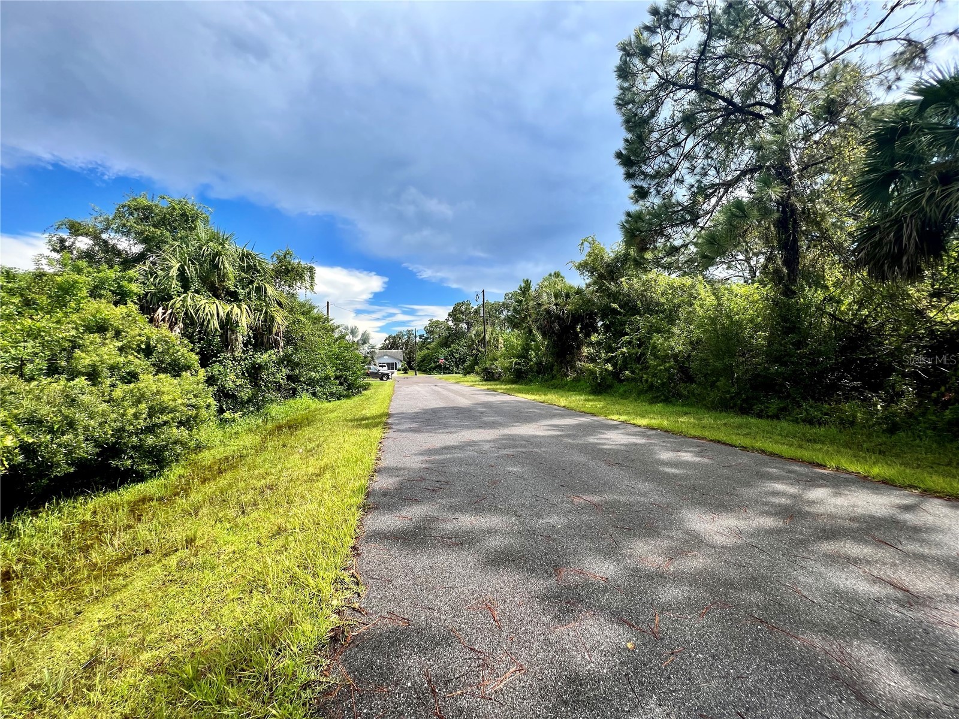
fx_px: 360
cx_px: 480
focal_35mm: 13
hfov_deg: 106.2
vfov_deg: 89.9
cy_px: 360
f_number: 1.8
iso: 32
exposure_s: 1/927
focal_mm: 1.57
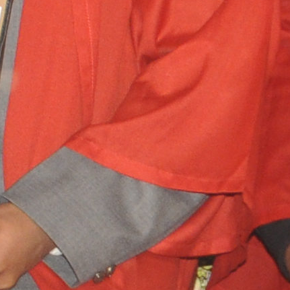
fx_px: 4559
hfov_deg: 3.4
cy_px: -403
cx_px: -993
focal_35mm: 481
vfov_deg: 3.6
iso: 640
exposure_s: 1/100
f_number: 7.1
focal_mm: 38
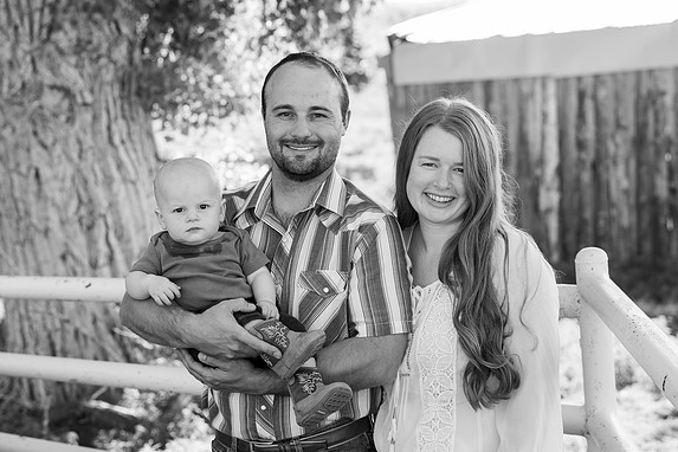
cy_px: 228
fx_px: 1488
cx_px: 342
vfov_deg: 17.3
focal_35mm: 79
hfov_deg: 25.7
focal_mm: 78
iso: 160
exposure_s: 1/160
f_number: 5
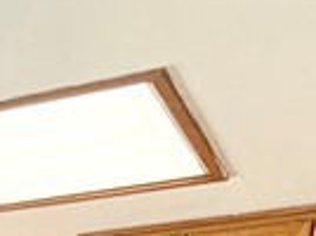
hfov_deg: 16.6
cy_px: 854
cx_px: -170
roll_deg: -3.1
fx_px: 975
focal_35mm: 107
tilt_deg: -17.8
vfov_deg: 8.8
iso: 160
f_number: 2.2
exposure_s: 1/60
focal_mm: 2.22
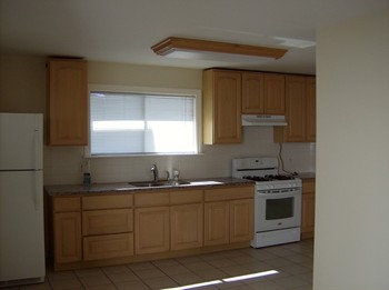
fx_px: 404
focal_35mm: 36
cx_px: 194
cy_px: 145
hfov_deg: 51.4
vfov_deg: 39.5
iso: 100
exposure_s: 1/131
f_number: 2.8
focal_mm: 6
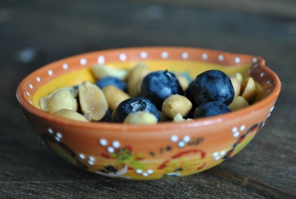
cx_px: 148
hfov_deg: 35.0
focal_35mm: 57
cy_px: 100
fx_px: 469
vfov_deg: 23.9
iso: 400
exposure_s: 1/30
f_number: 5
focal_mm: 38
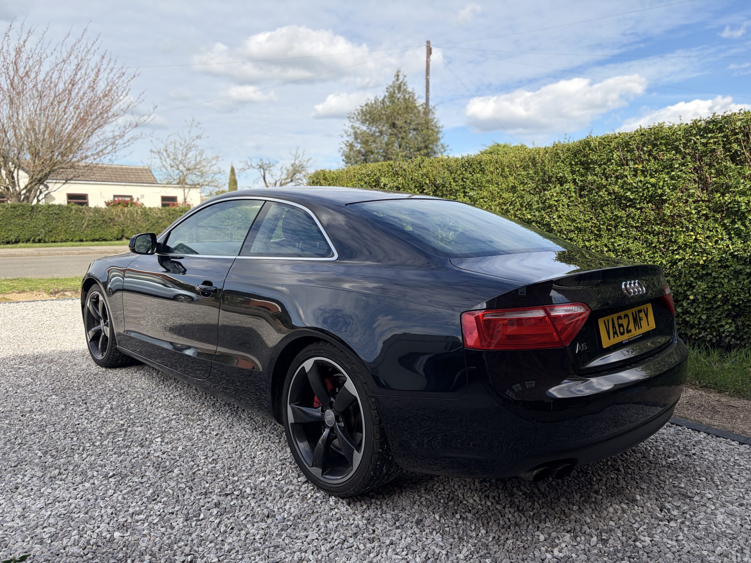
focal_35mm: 26
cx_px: 376
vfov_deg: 53.1
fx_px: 564
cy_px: 282
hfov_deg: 67.3
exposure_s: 1/2364
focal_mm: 5.96
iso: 50
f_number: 1.6
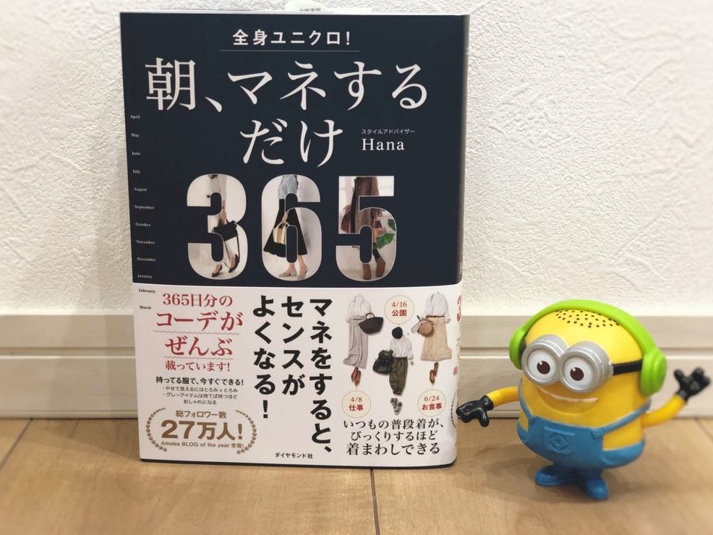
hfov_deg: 35.5
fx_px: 1113
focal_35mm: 54
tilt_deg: -13.0
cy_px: 264
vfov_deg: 27.0
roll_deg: -0.8
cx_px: 351
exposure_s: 1/30
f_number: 2.4
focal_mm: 6
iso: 125
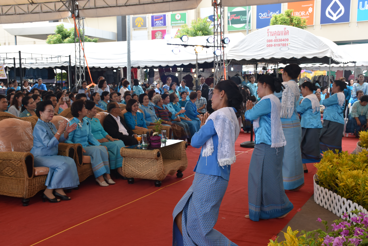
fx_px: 460
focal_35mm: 45
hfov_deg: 43.6
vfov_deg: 29.9
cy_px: 123
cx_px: 184
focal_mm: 30
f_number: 8
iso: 280
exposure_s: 1/250
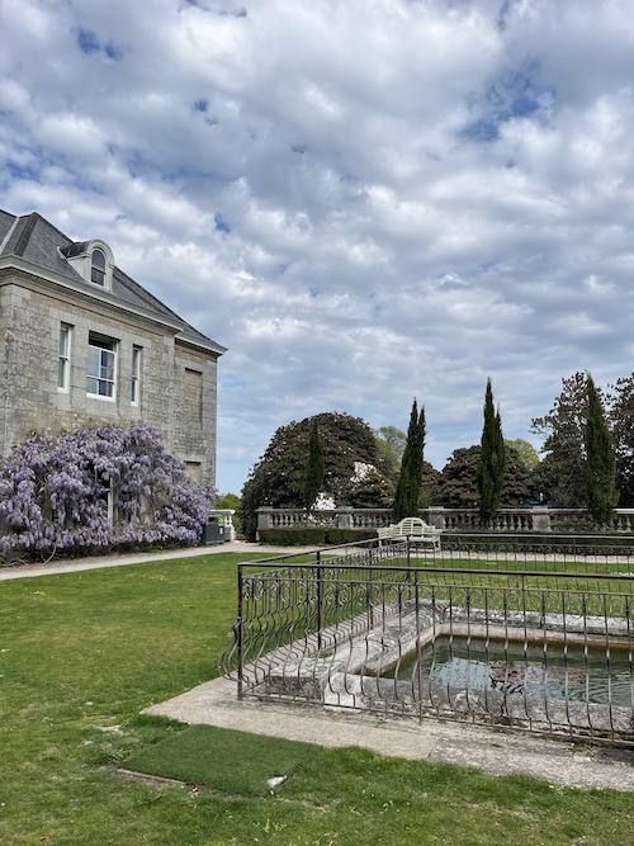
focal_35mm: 26
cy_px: 423
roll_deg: +0.9
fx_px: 635
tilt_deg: +8.5
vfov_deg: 67.3
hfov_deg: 53.0
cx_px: 317
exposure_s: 1/4854
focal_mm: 5.1
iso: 50
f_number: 1.6
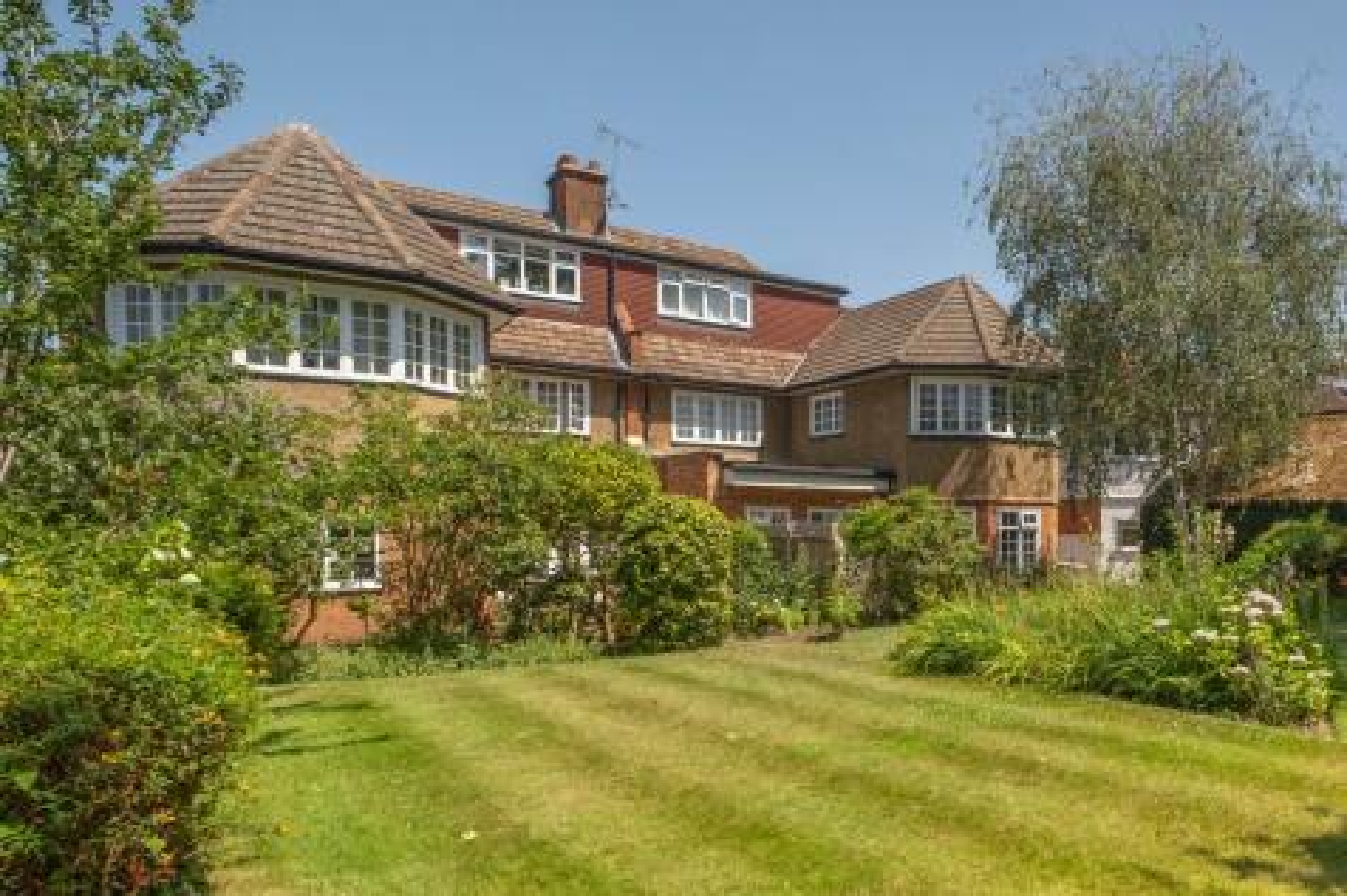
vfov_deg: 77.3
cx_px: 674
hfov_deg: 100.4
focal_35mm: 15
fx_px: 561
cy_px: 448
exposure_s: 1/640
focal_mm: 10
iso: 400
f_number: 6.4
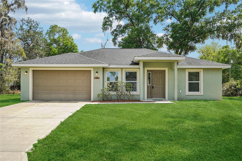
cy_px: 80
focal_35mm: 30
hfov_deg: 61.9
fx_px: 202
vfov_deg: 43.6
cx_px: 121
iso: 50
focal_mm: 30
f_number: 8
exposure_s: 1/60
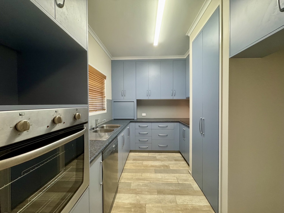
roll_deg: +1.6
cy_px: 106
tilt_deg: -1.4
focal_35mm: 14
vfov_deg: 85.7
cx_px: 142
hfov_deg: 102.1
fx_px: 115
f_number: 2.2
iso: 250
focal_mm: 2.22
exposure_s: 1/100
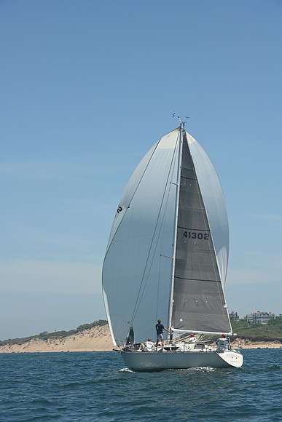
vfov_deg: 20.0
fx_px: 1198
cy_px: 211
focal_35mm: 102
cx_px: 141
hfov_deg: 13.4
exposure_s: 1/1000
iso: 320
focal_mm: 102
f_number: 9
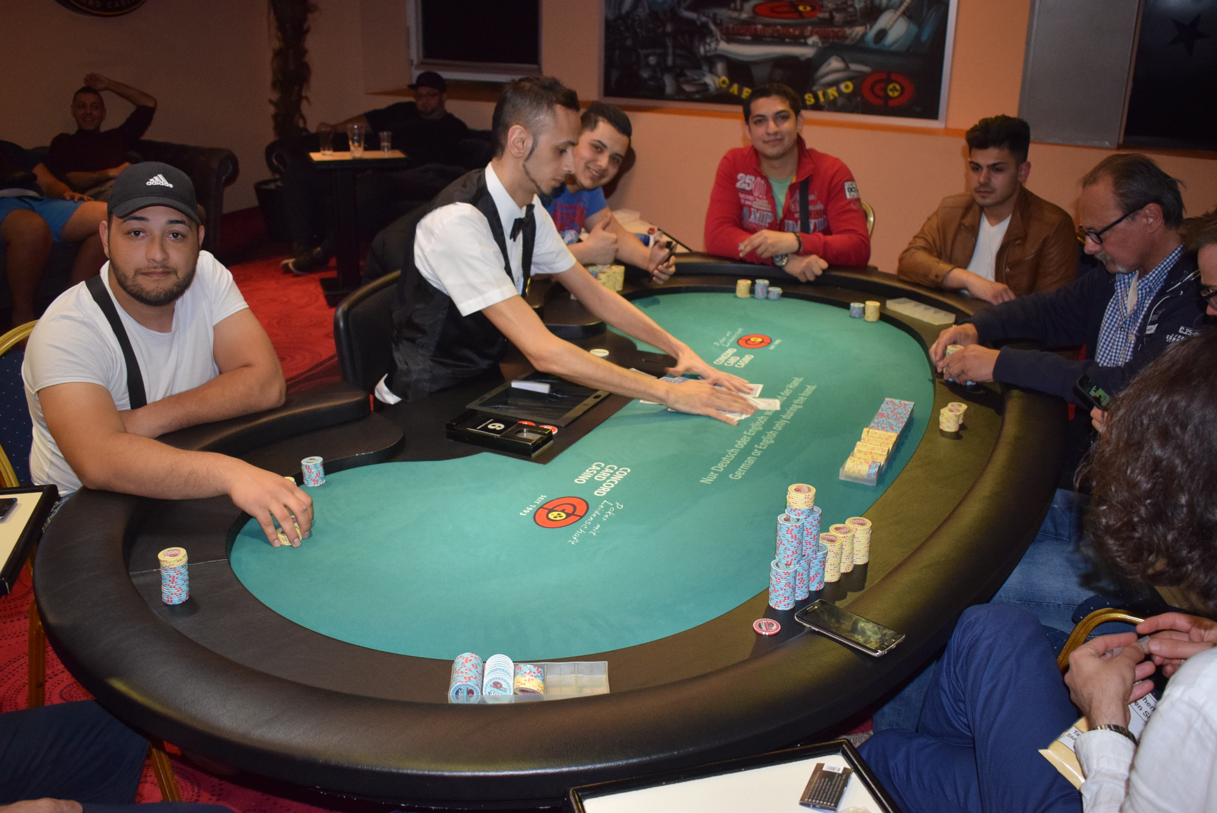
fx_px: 1116
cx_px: 608
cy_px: 406
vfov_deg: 40.0
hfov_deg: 57.2
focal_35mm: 33
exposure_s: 1/60
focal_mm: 22
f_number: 3.8
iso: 1600
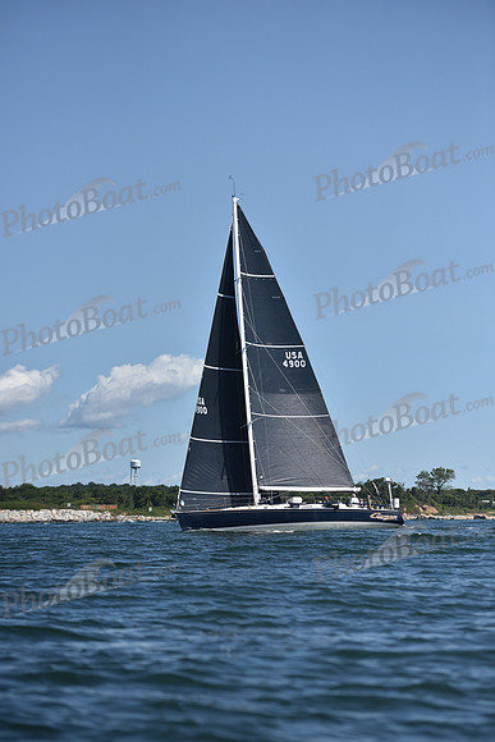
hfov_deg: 13.0
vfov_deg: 19.5
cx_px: 248
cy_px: 371
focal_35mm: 105
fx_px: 2164
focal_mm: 105
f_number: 3.5
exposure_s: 1/8000
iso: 250
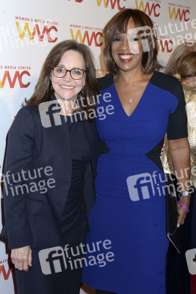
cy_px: 147
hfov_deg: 24.2
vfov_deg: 35.6
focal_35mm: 56
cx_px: 98
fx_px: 457
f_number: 7.1
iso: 500
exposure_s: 1/250
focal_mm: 56
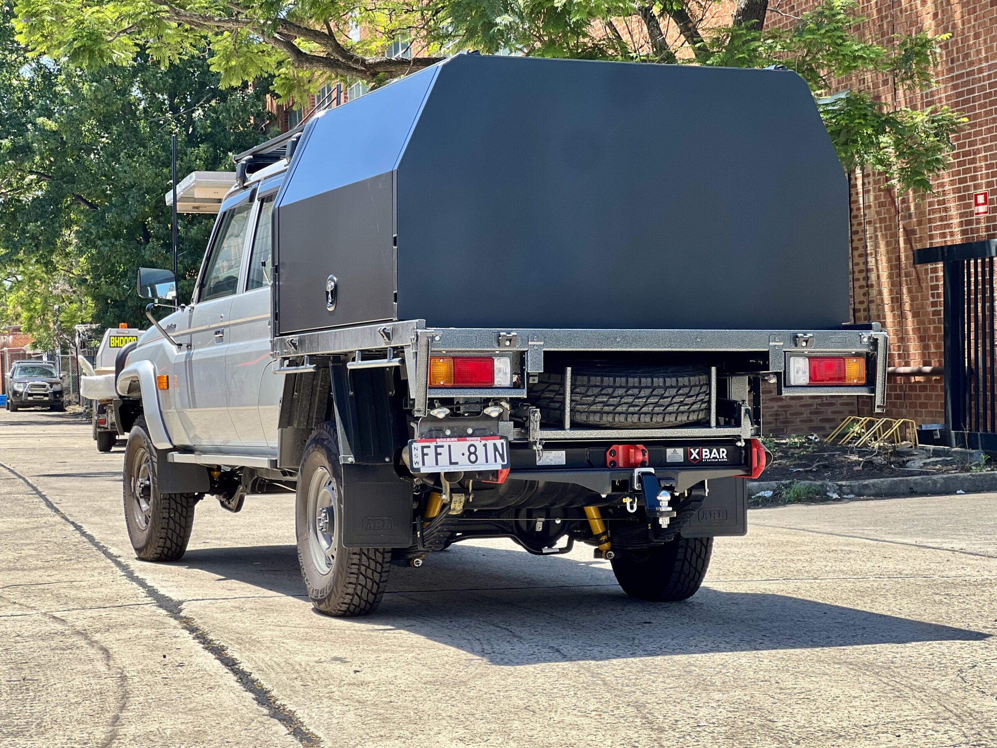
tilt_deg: +0.5
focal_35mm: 77
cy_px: 374
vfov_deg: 19.1
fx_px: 2218
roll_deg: +1.3
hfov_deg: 25.3
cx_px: 498
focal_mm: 9
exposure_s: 1/211
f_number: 2.8
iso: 25
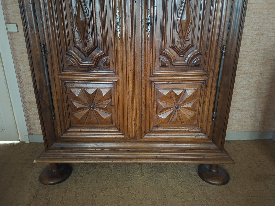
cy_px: 104
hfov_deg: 71.6
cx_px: 140
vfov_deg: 56.8
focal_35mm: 24
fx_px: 191
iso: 1250
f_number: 1.8
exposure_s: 1/17
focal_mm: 5.54
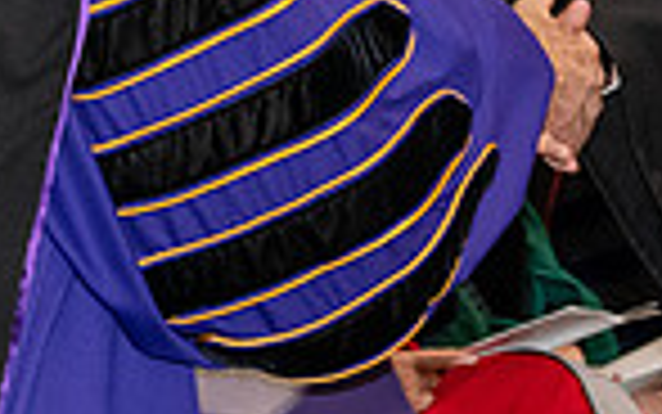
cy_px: -187
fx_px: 5072
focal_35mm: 281
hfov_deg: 7.4
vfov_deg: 4.7
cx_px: 590
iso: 2500
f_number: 5
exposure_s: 1/200
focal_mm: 70
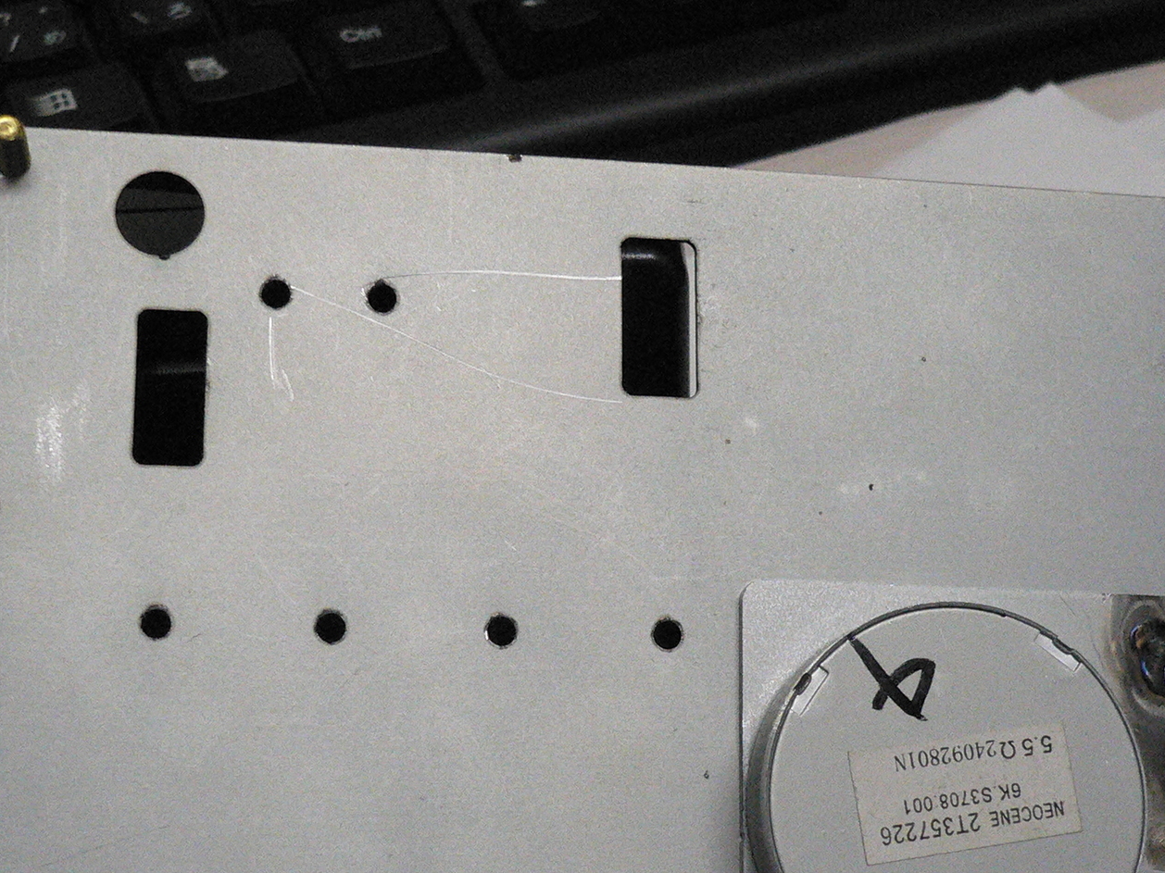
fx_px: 1918
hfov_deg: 33.8
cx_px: 595
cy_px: 569
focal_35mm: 57
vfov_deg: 25.5
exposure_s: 1/160
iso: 400
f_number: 2.8
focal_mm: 5.8
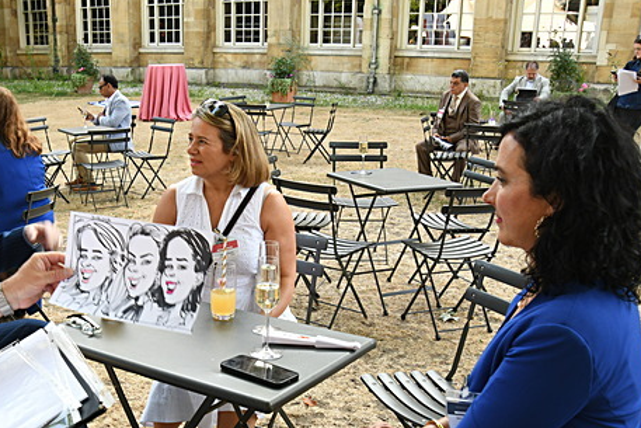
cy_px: 309
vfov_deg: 31.5
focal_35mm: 42
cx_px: 205
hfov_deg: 45.6
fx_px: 748
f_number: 8
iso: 400
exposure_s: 1/40
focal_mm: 24
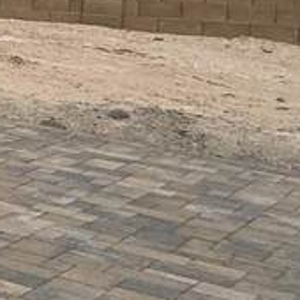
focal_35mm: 93
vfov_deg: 18.1
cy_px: -12
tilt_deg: -3.2
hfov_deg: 9.9
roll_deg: -1.1
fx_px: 912
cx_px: -725
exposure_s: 1/2410
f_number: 2.2
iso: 50
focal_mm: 2.22
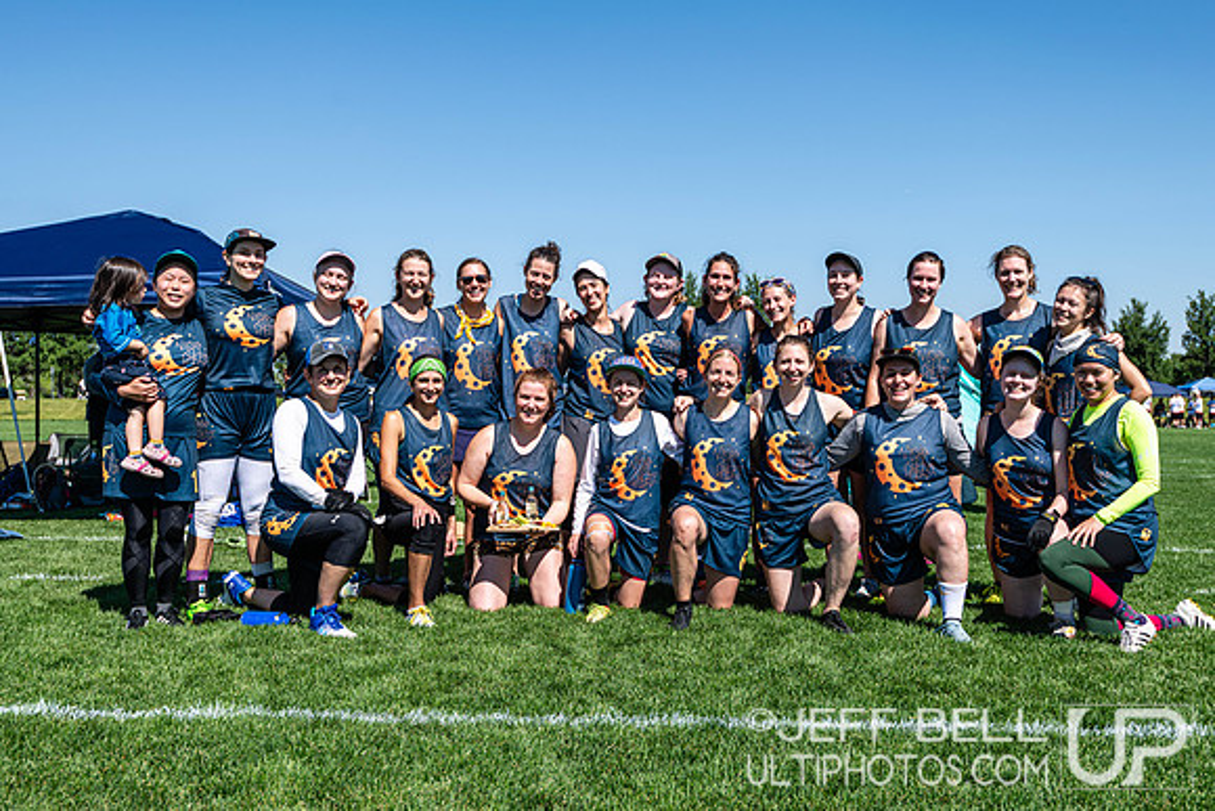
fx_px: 1237
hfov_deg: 52.3
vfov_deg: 36.3
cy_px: 406
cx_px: 636
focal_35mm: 37
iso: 90
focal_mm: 35
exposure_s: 1/640
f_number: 5.6
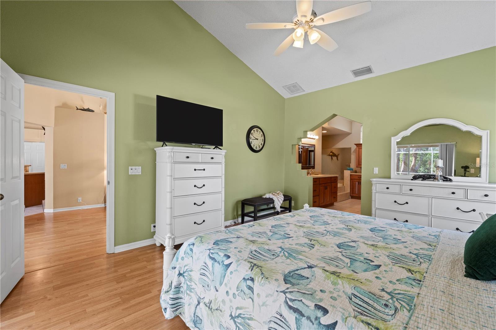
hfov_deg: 96.7
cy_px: 165
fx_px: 220
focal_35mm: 16
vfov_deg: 73.7
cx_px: 248
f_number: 9
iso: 3200
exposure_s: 1/30
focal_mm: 16
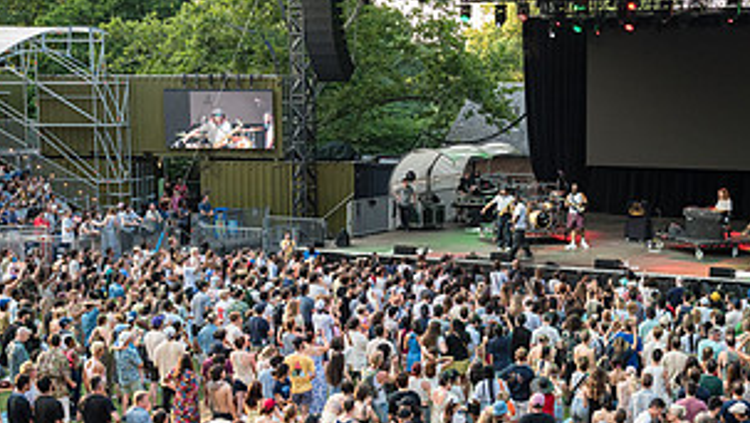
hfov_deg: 32.9
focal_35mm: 63
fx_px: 1254
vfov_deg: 19.1
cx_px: 525
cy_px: 256
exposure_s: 1/320
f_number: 4
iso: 1000
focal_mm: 31
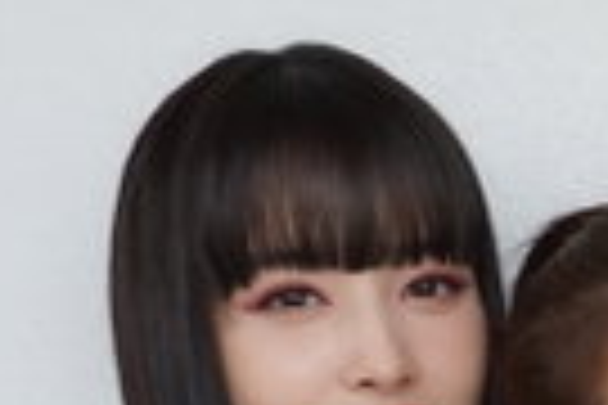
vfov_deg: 7.4
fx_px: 3040
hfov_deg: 10.3
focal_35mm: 180
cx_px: 1293
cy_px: 704
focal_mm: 32
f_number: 4
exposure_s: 1/125
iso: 1250
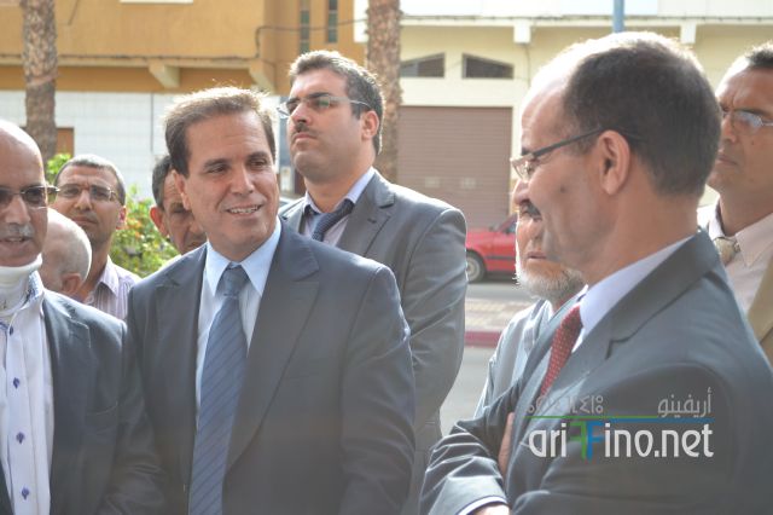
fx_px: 1288
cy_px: 258
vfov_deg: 22.6
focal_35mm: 60
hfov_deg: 33.4
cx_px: 386
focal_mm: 40
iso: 100
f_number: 5.6
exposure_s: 1/125
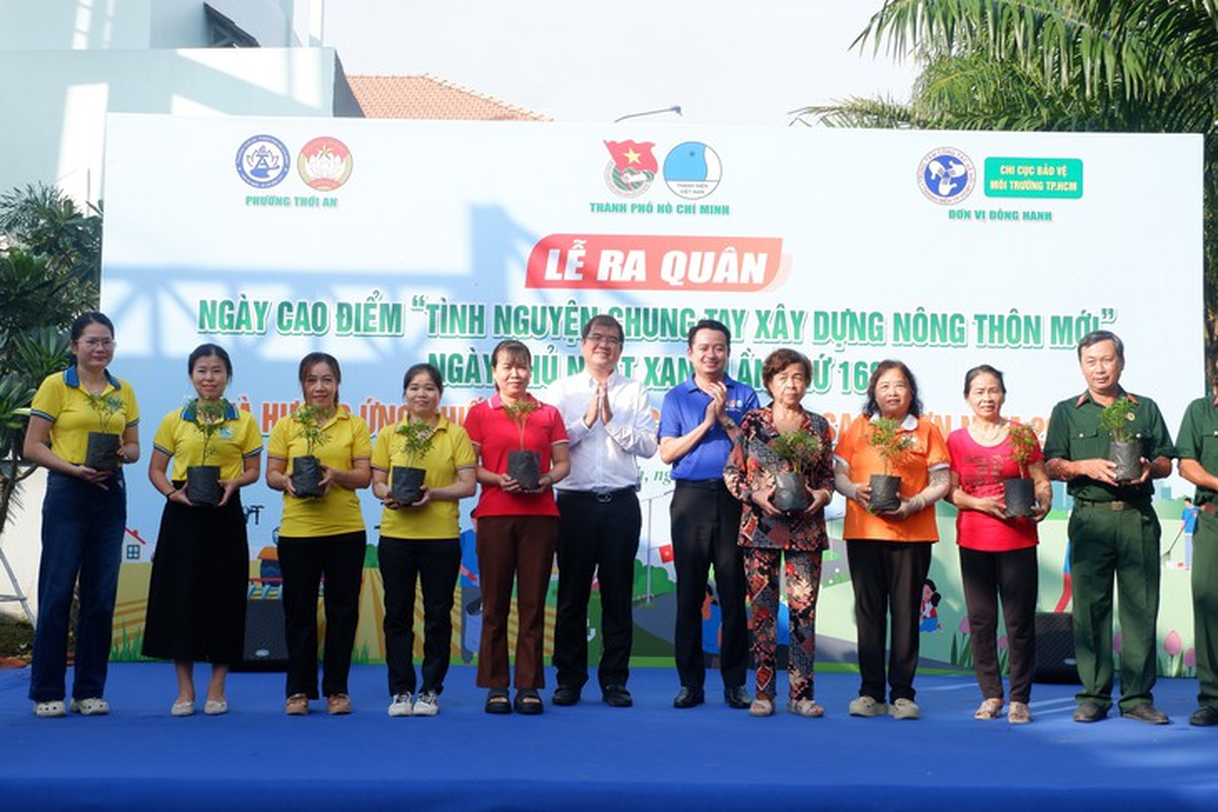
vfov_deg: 28.7
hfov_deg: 41.9
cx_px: 609
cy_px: 406
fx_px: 1590
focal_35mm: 47
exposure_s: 1/180
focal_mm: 31
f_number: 8
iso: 200
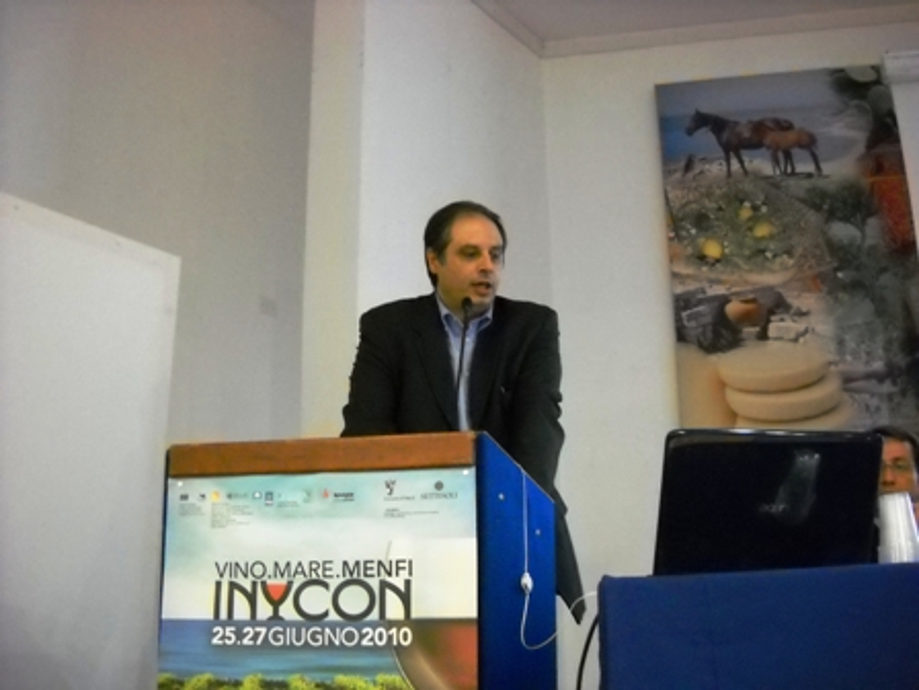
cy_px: 345
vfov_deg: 35.1
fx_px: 1088
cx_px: 460
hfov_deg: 45.8
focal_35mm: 41
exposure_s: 1/13
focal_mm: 6.72
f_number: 3.1
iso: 800
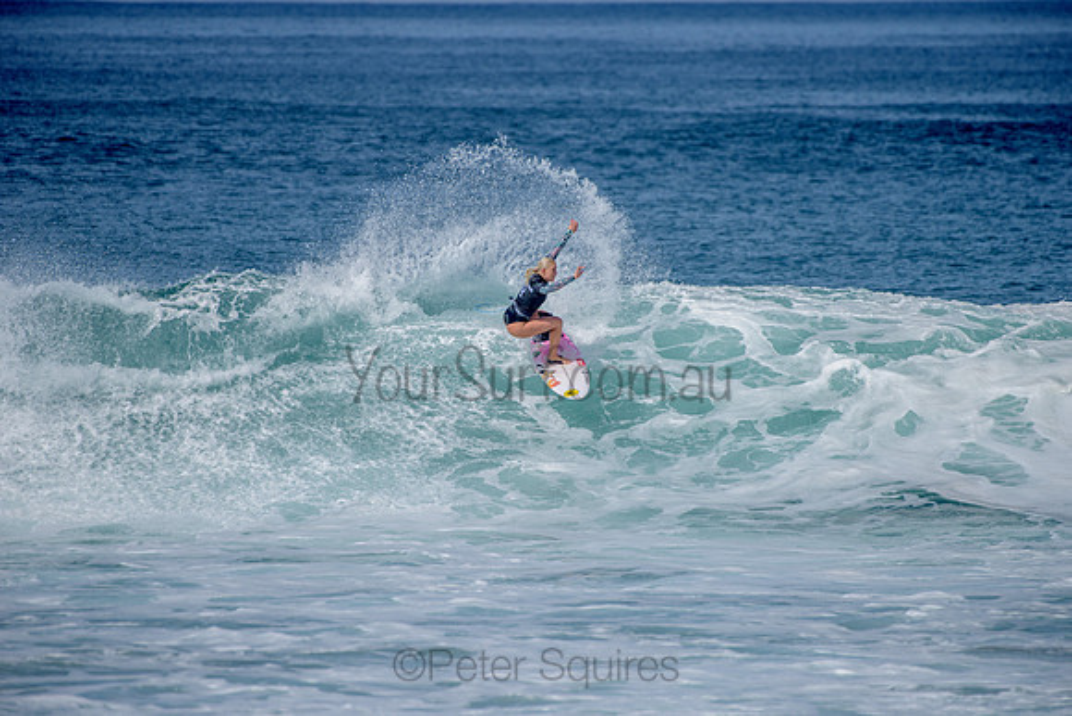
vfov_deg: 2.8
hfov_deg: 4.1
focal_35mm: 500
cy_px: 358
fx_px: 14892
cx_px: 536
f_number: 6.3
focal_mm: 500
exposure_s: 1/2500
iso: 250
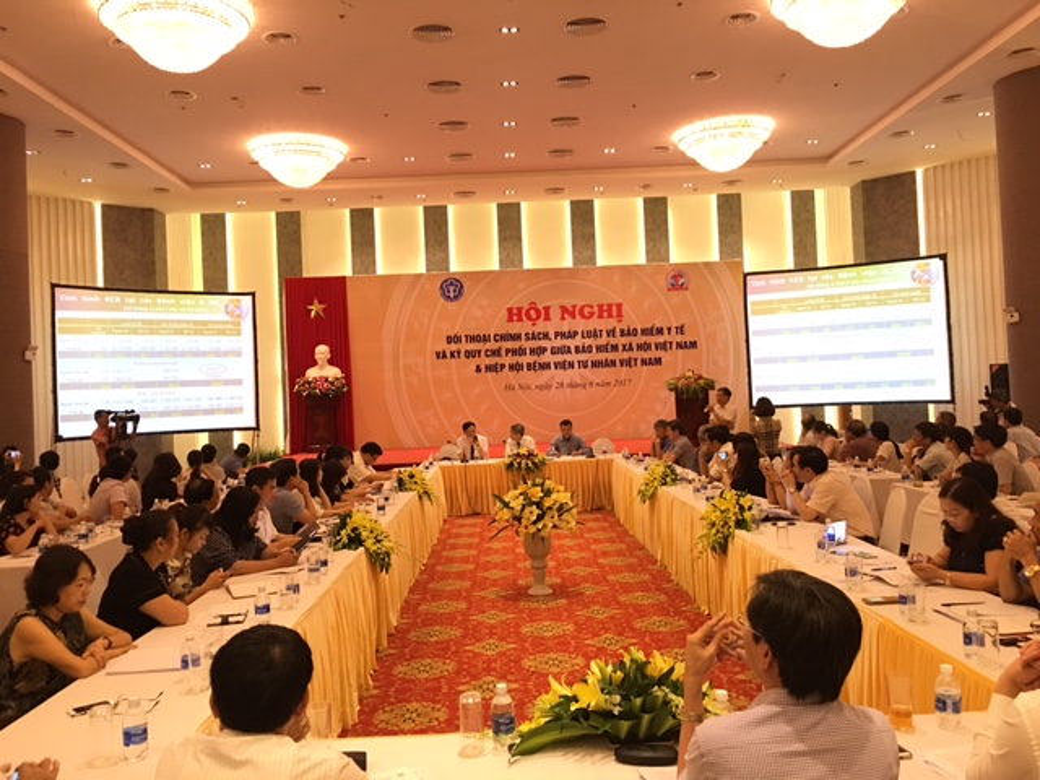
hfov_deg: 61.7
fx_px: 871
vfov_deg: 48.2
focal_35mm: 29
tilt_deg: +1.6
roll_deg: +2.1
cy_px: 390
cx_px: 520
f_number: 2.2
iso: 125
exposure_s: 1/17
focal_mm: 4.15
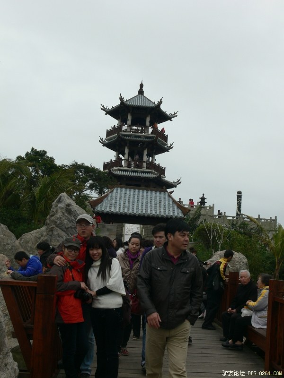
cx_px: 142
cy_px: 189
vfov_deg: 52.6
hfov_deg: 40.7
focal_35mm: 35
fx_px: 383
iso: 80
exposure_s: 1/250
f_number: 5.6
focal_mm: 7.4
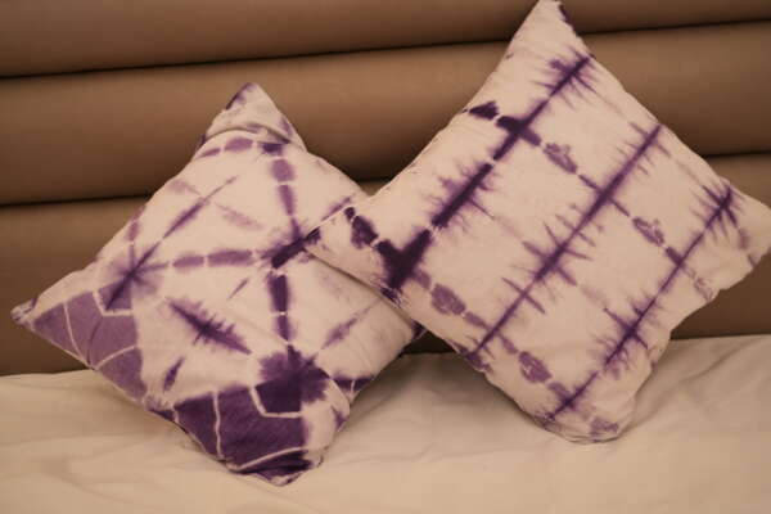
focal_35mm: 36
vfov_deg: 36.9
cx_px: 386
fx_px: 771
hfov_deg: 53.1
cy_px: 257
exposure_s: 1/250
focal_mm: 36
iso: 3200
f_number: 4
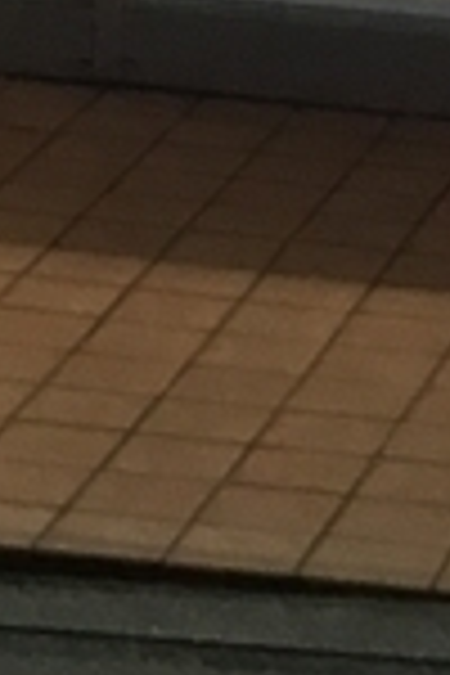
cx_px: -396
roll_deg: -0.8
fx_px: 4837
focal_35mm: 258
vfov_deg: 7.4
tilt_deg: +0.8
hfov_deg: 5.2
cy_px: -1066
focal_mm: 3.3
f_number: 2.4
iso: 64
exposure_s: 1/30
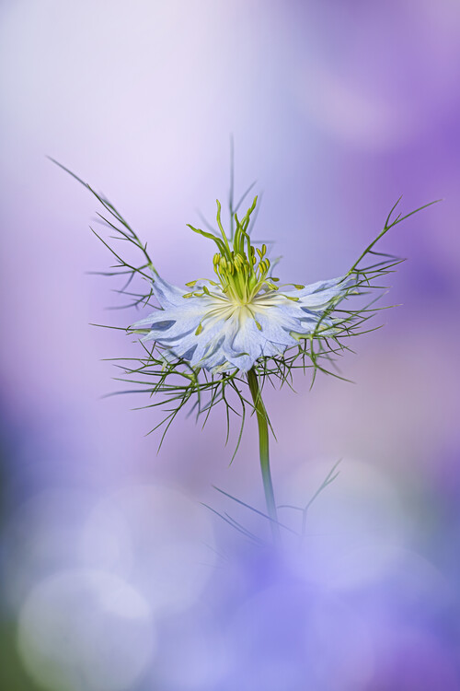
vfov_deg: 11.4
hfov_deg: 7.6
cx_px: 230
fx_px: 3450
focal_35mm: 180
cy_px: 346
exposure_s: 1/200
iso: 50
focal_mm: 180
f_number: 5.6
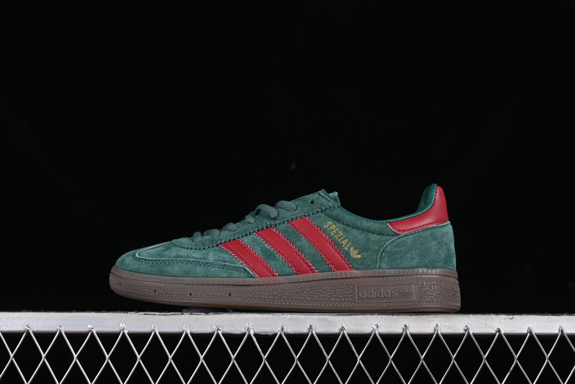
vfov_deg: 18.2
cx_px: 288
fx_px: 1198
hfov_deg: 27.0
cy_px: 192
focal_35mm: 75
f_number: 7.1
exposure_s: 1/60
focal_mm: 50
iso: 160
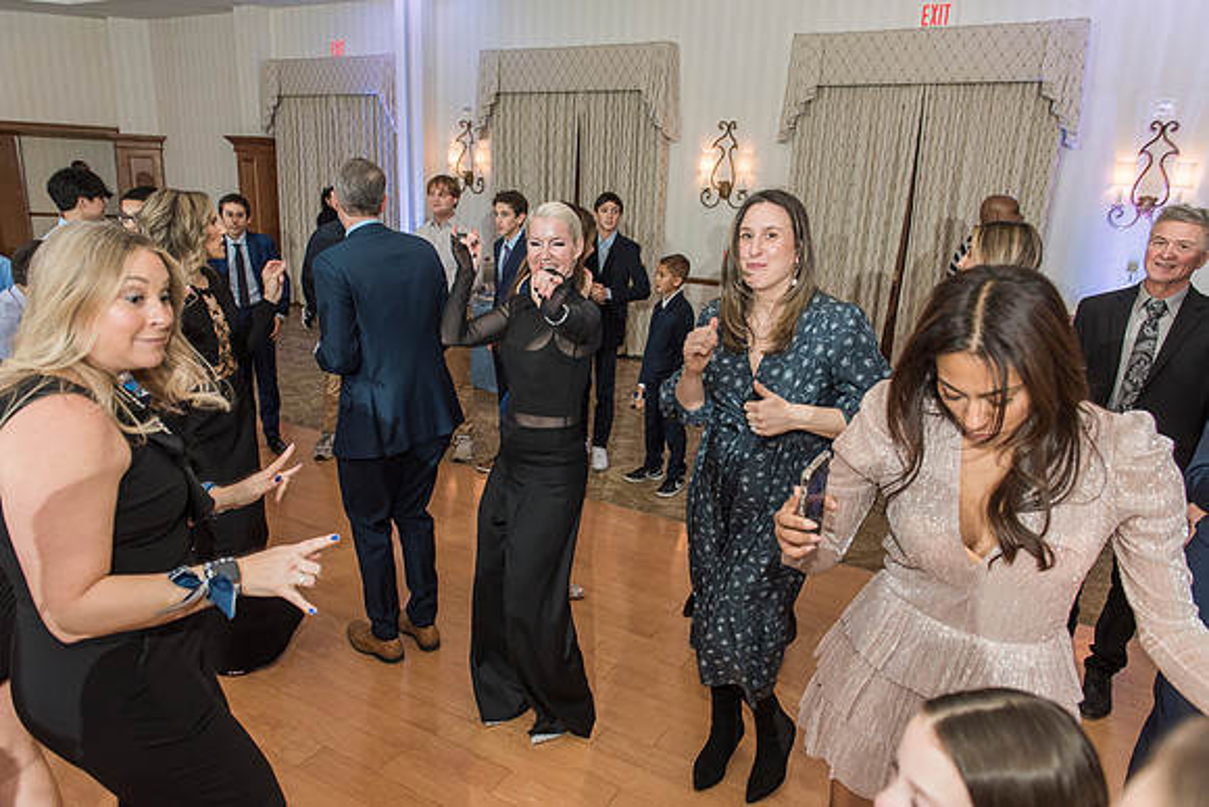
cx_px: 604
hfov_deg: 73.7
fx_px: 806
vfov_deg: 53.2
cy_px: 404
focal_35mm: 24
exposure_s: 1/100
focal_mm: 24
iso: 1000
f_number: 4
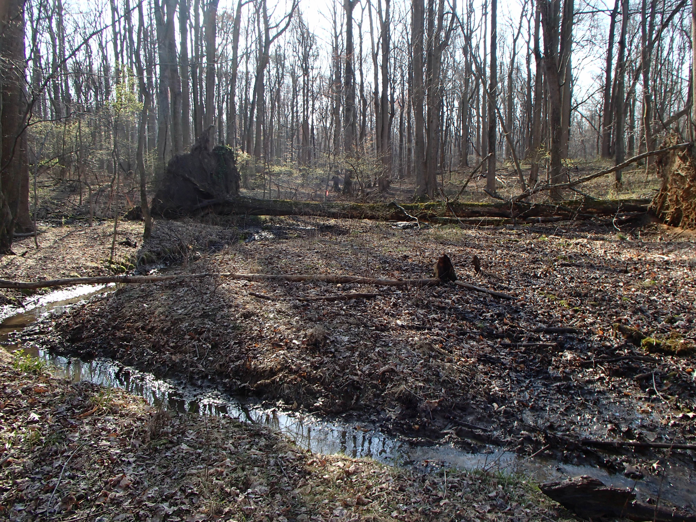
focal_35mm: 28
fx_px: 563
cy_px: 261
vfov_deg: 49.7
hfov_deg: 63.4
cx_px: 348
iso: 100
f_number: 3.9
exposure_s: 1/125
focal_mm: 5
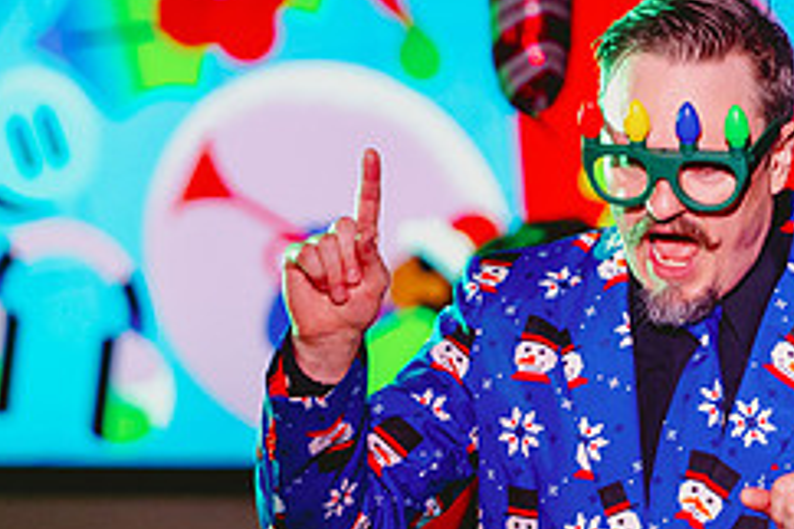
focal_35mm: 587
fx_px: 12937
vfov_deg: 2.3
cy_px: 284
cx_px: 724
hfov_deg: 3.5
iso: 1600
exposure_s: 1/320
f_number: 2.8
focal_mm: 200
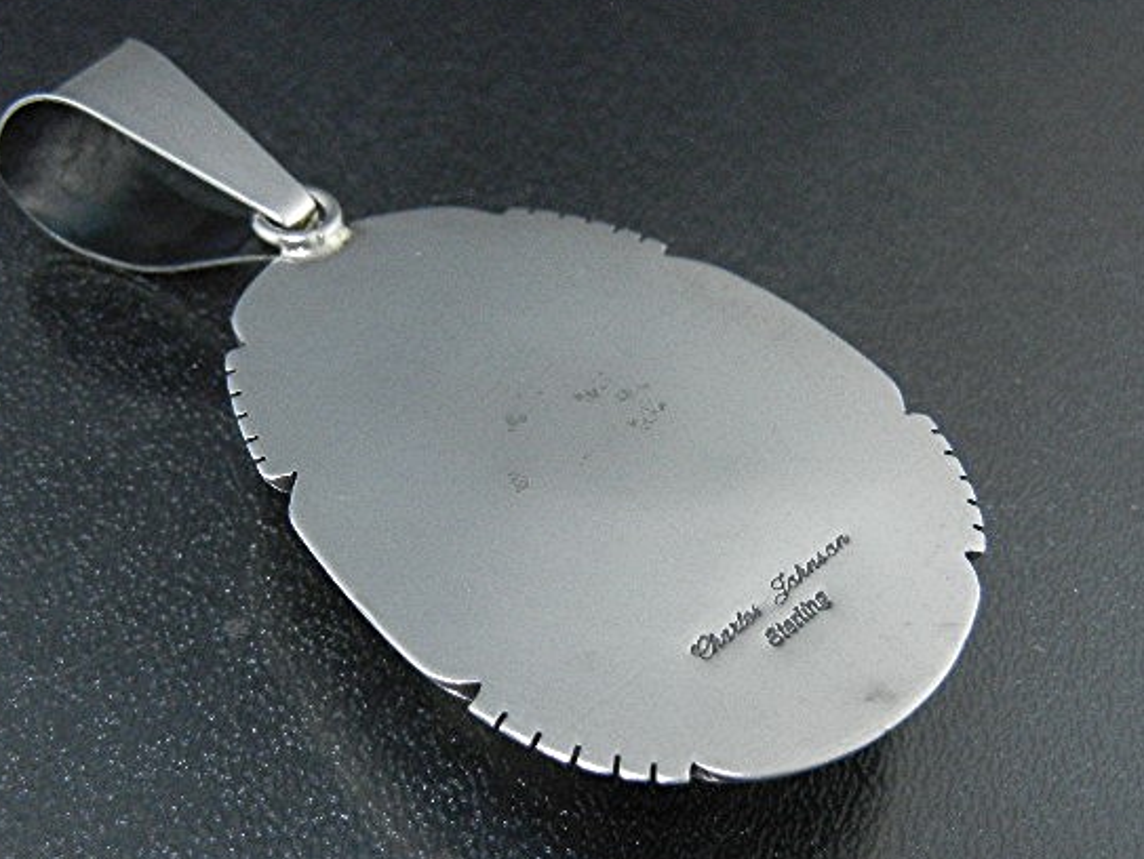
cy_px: 474
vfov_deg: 27.5
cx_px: 541
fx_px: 1753
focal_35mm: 53
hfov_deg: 36.1
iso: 800
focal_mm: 8.1
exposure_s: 1/30
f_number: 7.6
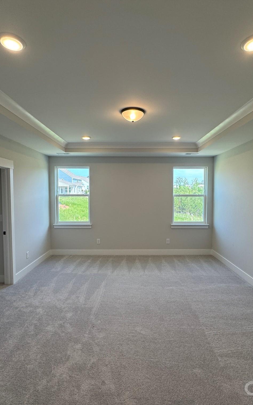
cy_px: 204
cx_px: 132
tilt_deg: -3.9
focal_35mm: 20
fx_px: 221
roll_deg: -0.3
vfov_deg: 85.1
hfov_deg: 59.6
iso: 64
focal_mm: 2.22
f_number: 2.2
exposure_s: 1/120
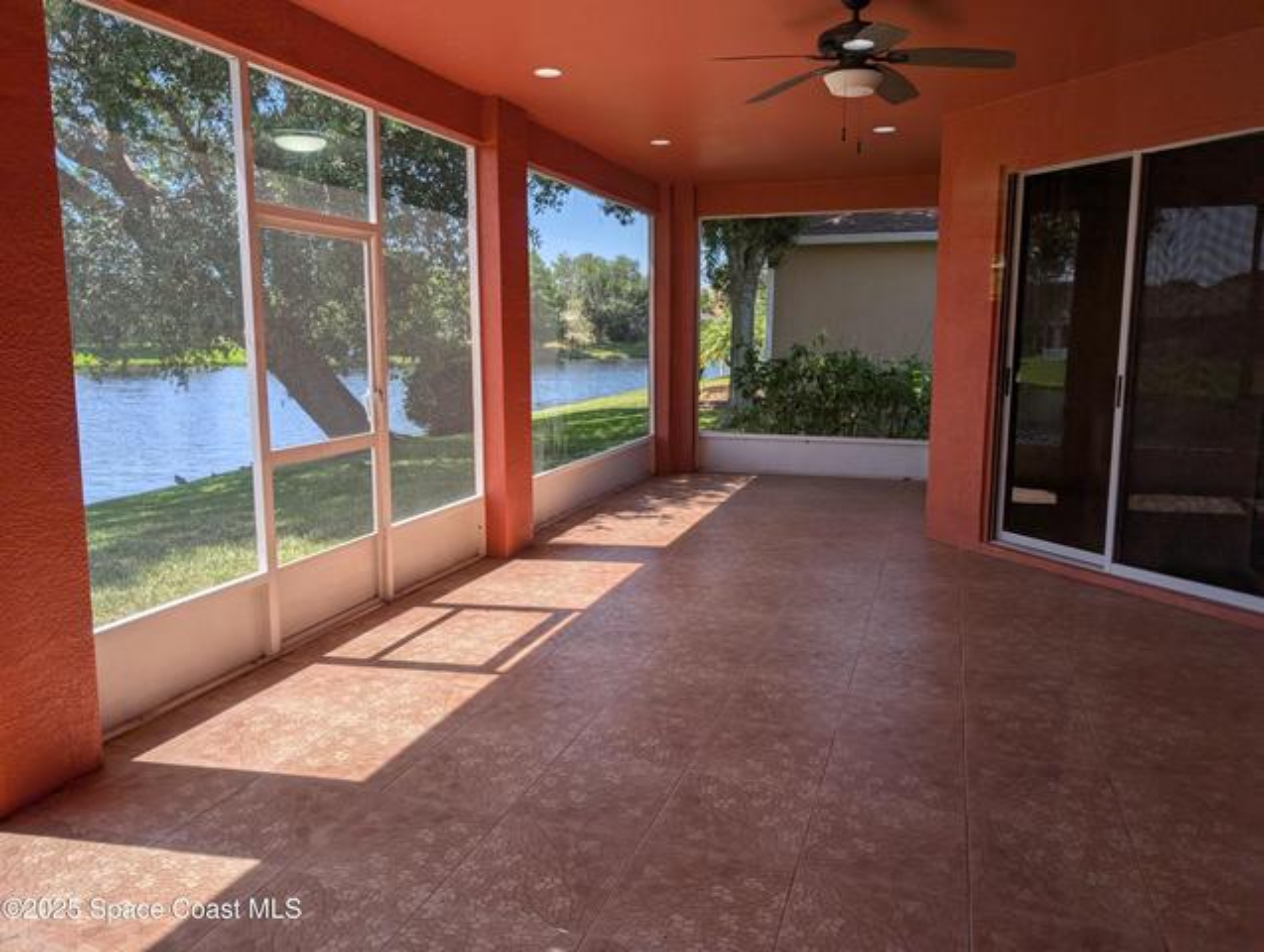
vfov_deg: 57.0
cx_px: 632
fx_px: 878
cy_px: 476
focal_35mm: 24
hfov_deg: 71.5
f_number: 1.68
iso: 24
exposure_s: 1/105
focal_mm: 6.9
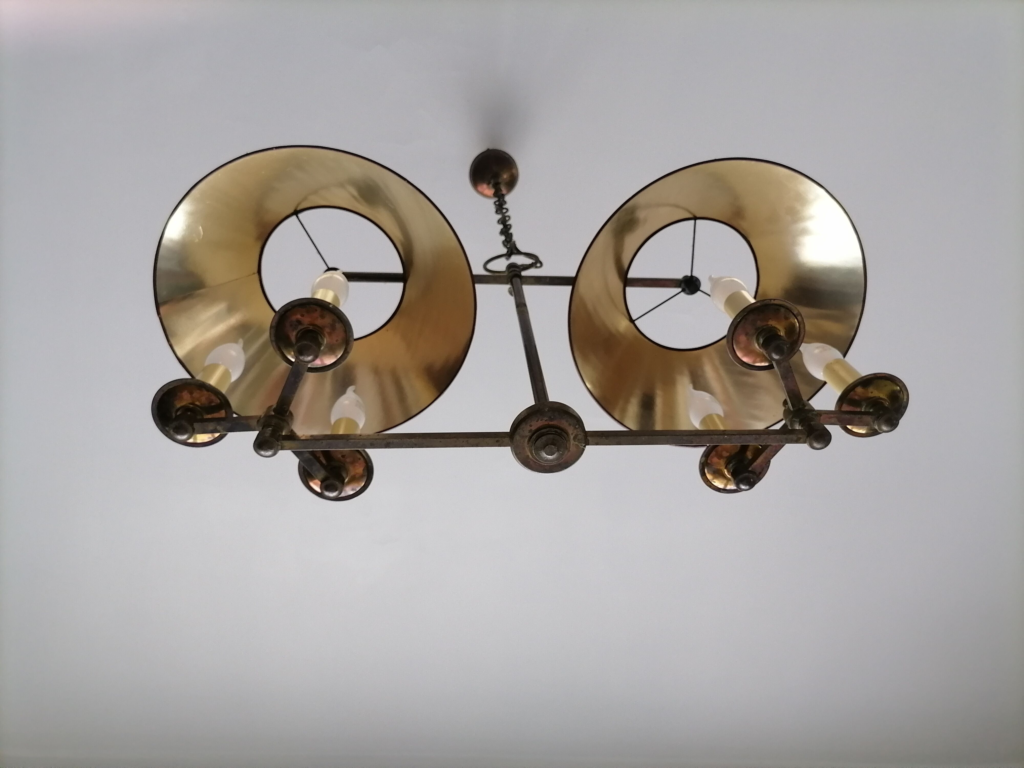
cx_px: 512
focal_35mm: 26
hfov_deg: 67.3
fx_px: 769
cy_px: 384
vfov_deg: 53.1
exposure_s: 1/33.3
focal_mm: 5.4
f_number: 1.8
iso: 200
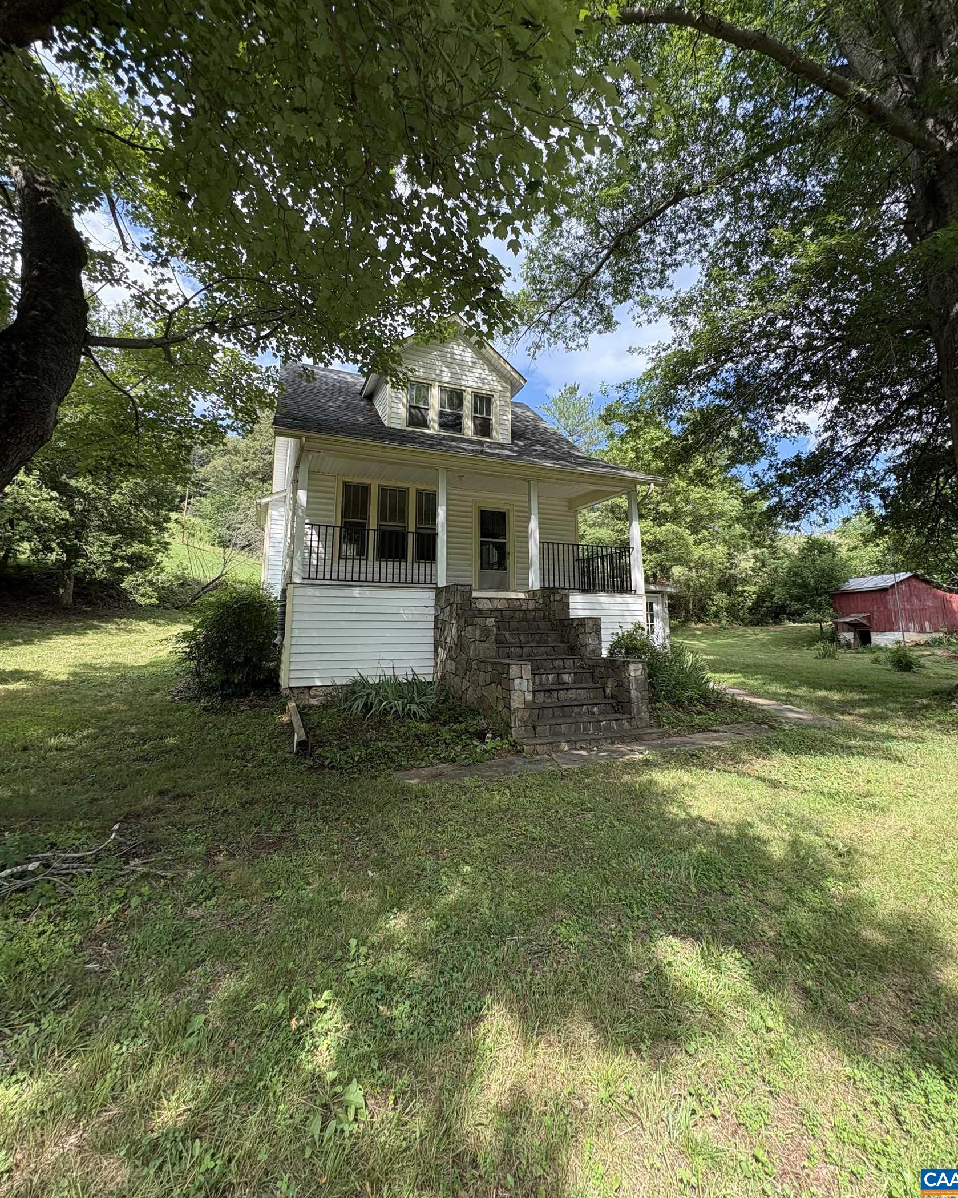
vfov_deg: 96.5
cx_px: 491
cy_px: 542
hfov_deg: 84.0
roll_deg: +0.6
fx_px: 532
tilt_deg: +10.6
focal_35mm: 15
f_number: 2.2
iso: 64
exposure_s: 1/552
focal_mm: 2.22
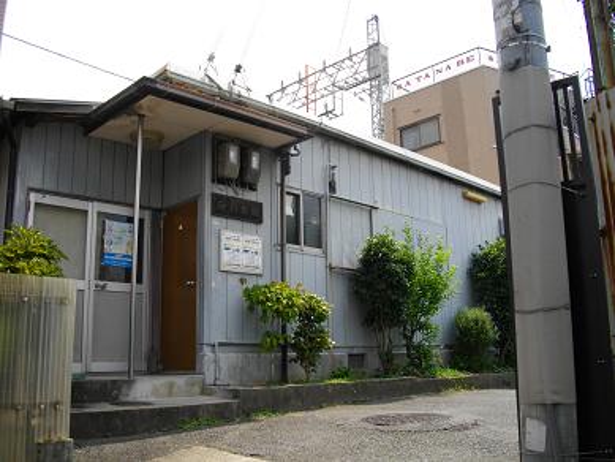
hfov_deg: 56.8
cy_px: 231
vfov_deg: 44.2
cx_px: 308
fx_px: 569
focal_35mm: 32
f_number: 5.5
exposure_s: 1/250
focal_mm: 5.7
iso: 100
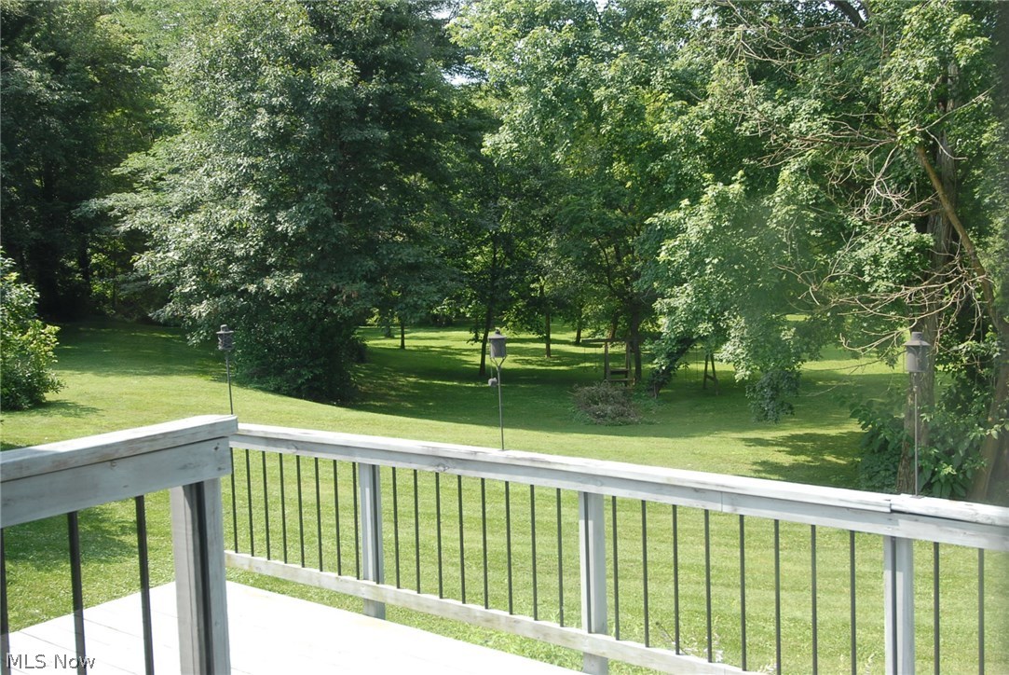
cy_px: 338
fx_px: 1010
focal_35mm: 36
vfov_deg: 36.9
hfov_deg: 53.1
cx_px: 504
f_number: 5.6
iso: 200
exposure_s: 1/125
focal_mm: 24
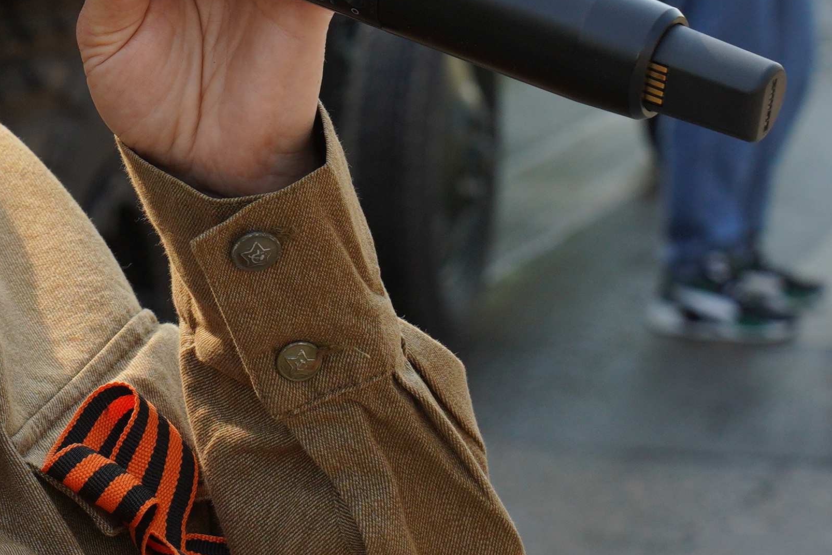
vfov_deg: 6.9
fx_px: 4576
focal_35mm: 198
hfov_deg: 10.3
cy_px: -156
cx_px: -40
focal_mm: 53
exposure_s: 1/250
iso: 320
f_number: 7.1
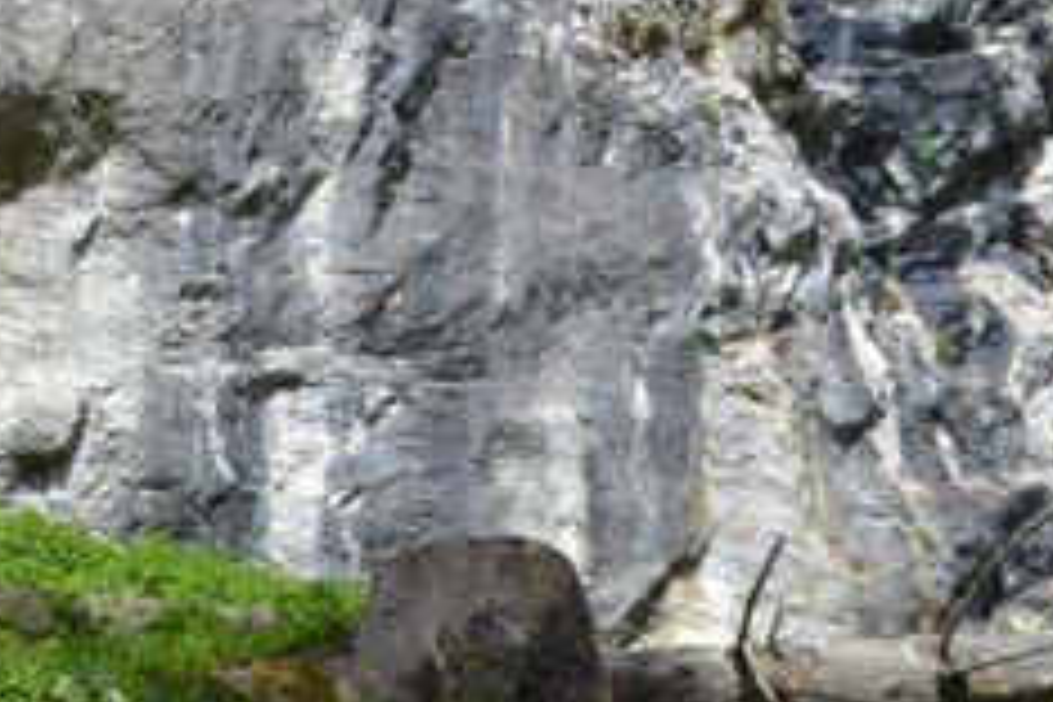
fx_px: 4504
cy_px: -493
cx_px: 198
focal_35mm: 154
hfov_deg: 13.3
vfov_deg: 8.6
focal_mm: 24
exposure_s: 1/200
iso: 100
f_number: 7.1
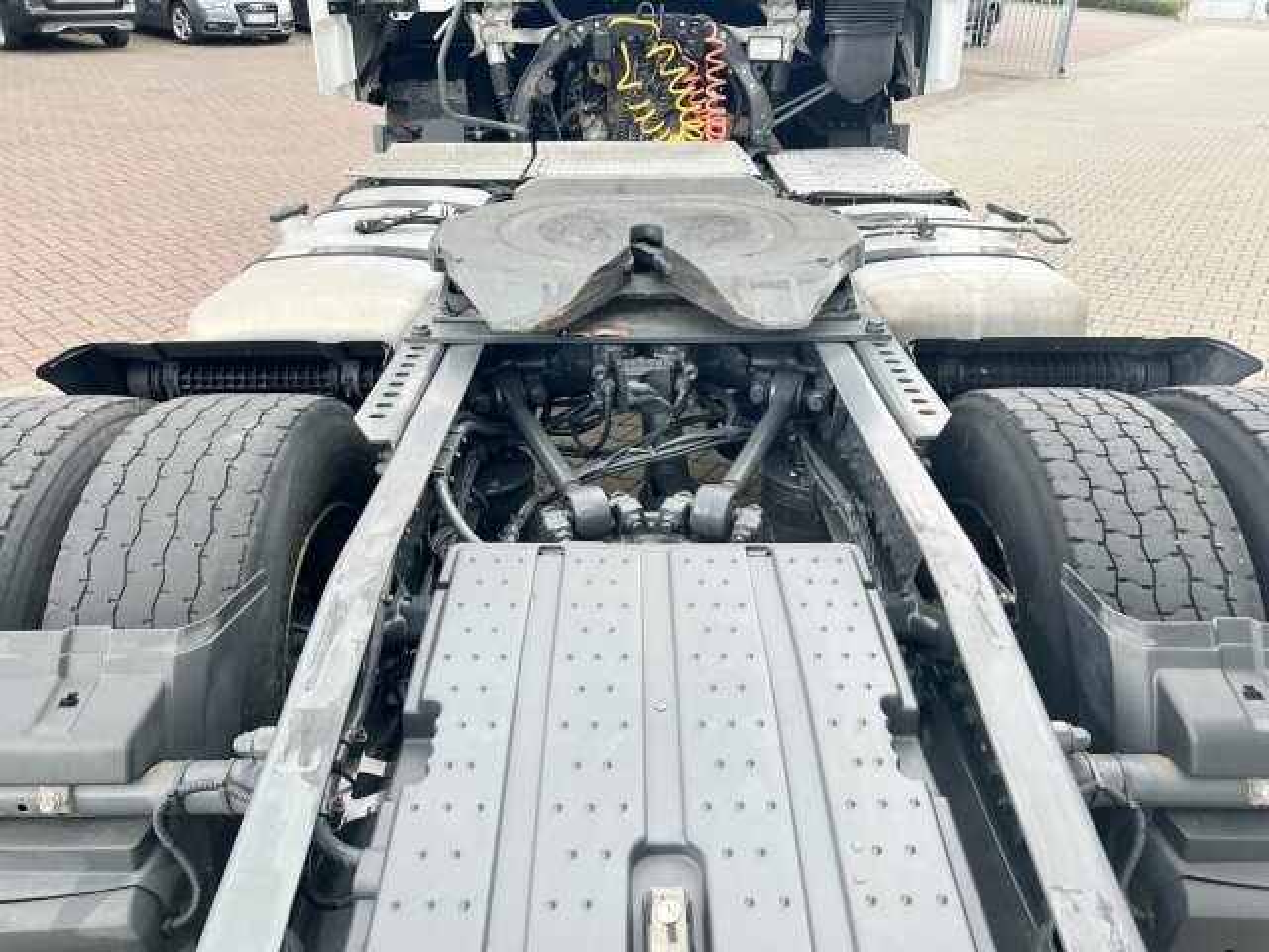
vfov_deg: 53.1
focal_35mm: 26
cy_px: 476
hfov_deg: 67.3
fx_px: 953
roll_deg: +0.2
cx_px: 634
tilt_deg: -28.5
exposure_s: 1/361
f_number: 1.5
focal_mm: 5.7
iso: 50
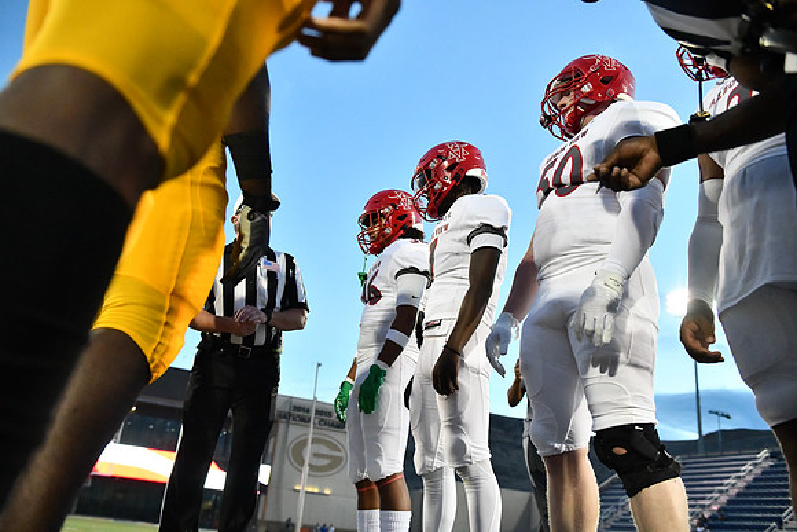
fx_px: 709
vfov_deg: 41.1
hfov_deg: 58.7
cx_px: 398
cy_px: 266
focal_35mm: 32
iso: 11400
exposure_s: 1/2500
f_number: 3.2
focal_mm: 32
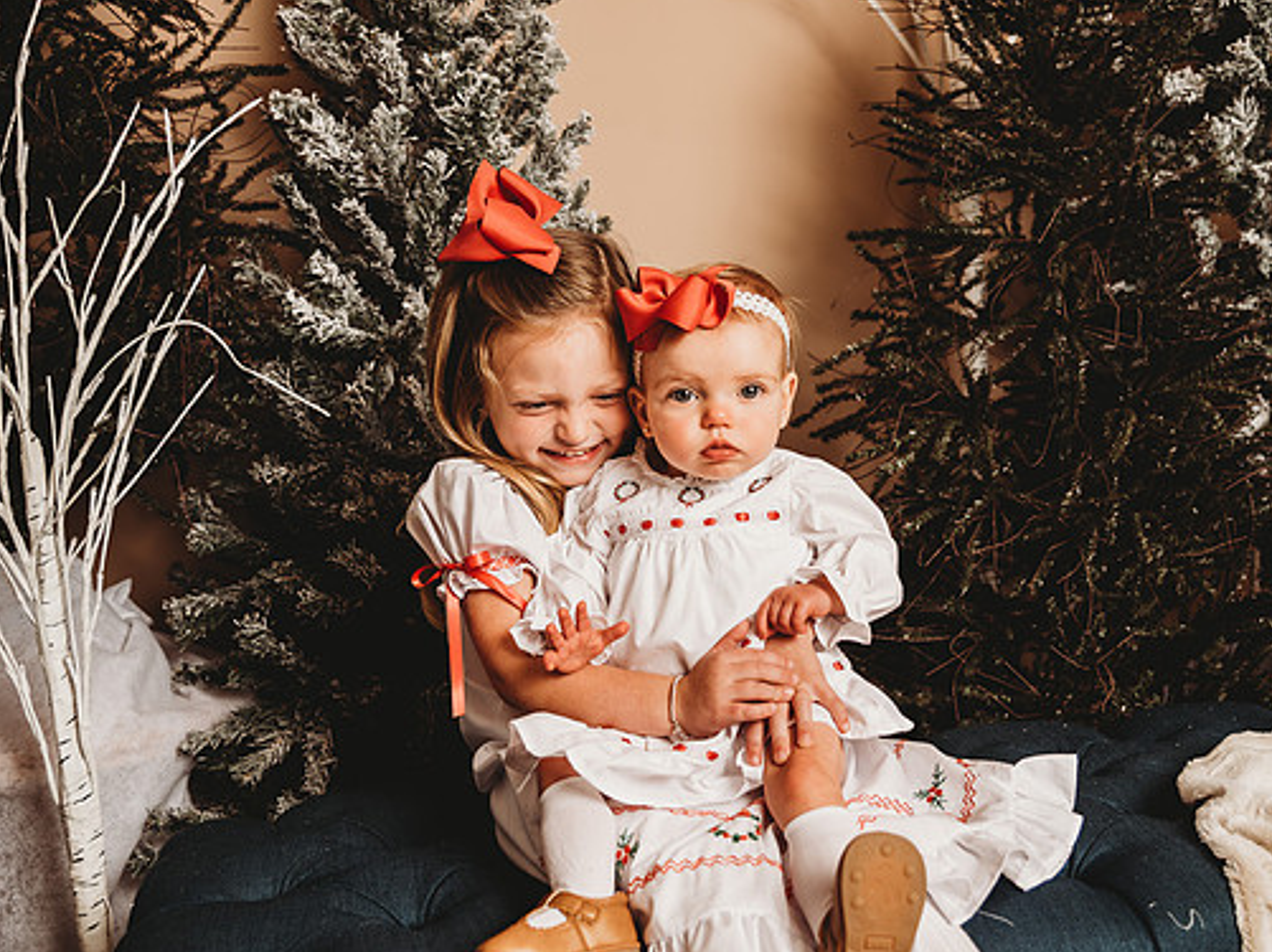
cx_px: 693
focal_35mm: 39
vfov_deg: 36.8
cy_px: 473
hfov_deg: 47.8
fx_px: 1432
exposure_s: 1/160
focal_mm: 35
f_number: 4
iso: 100
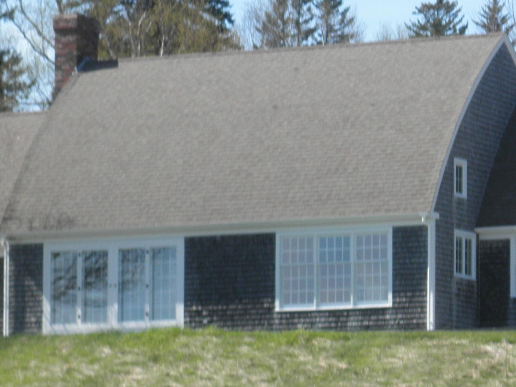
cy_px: 231
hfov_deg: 6.2
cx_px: 346
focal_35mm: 322
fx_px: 4799
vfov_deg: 4.6
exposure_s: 1/250
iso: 64
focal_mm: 23.8
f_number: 4.8
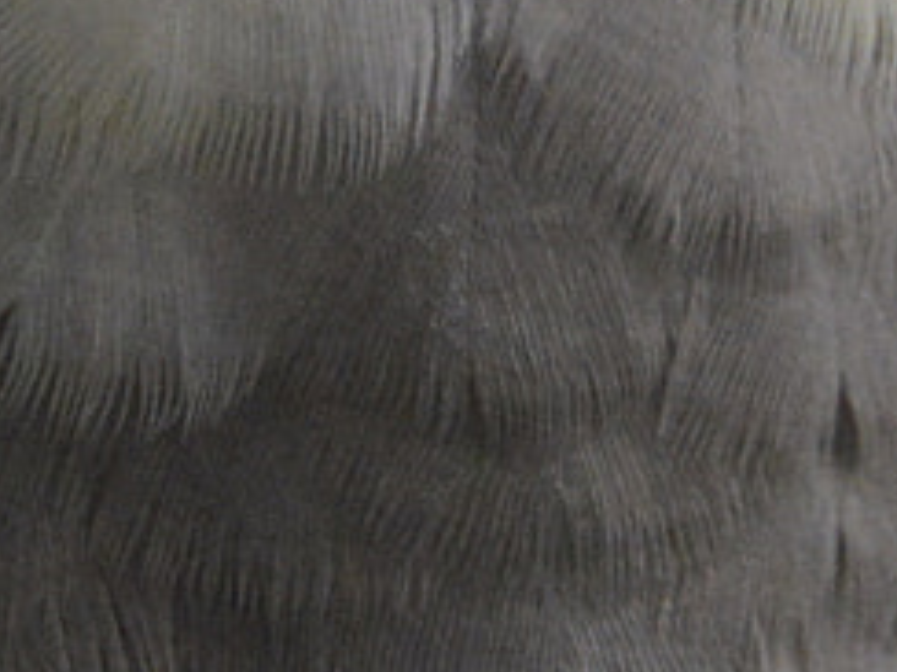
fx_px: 13453
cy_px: -657
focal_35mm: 519
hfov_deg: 3.8
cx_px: -577
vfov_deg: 2.8
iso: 3200
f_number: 5.6
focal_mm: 55
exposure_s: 1/125
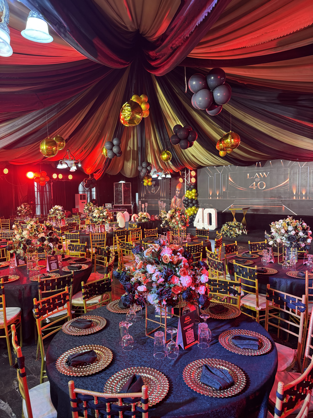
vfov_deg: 71.6
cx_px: 156
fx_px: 289
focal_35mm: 24
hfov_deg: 56.8
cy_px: 209
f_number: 1.78
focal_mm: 6.76
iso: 200
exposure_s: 1/50
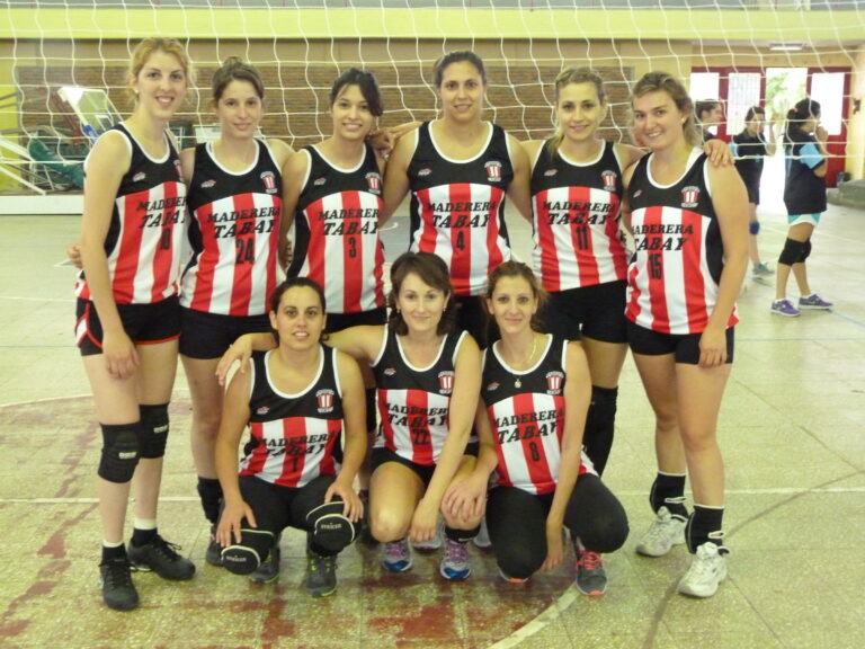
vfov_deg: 33.6
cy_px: 324
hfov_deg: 43.9
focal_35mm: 43
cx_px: 432
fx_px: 1075
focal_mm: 7.8
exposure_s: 1/15
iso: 800
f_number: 3.2
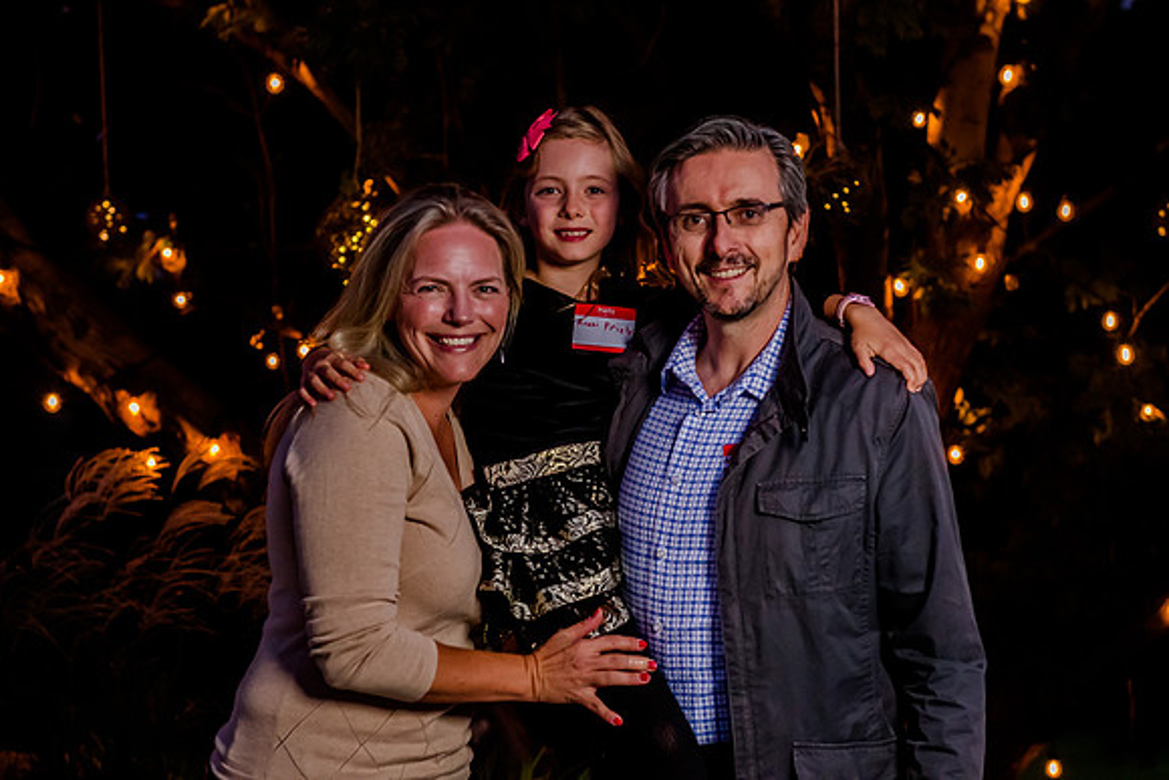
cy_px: 390
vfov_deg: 16.6
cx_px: 584
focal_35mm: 82
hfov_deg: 24.6
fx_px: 2679
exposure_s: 1/200
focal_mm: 55
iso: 2500
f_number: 3.5
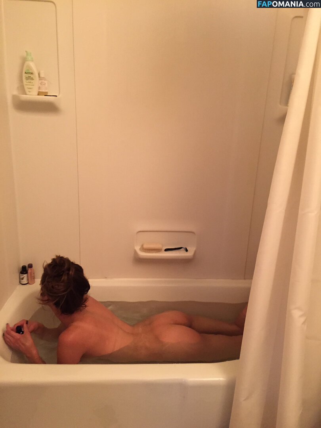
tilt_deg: -17.3
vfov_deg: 61.7
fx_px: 359
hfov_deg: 48.2
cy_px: 214
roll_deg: -2.7
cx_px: 160
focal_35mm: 29
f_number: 2.2
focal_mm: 4.15
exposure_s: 1/24
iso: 250
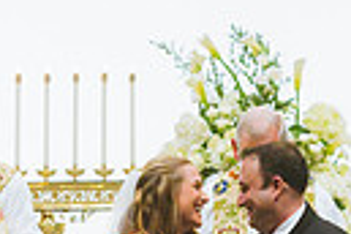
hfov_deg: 3.8
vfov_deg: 2.5
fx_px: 5274
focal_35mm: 541
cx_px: 283
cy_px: 359
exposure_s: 1/500
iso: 2500
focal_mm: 120
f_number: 2.8
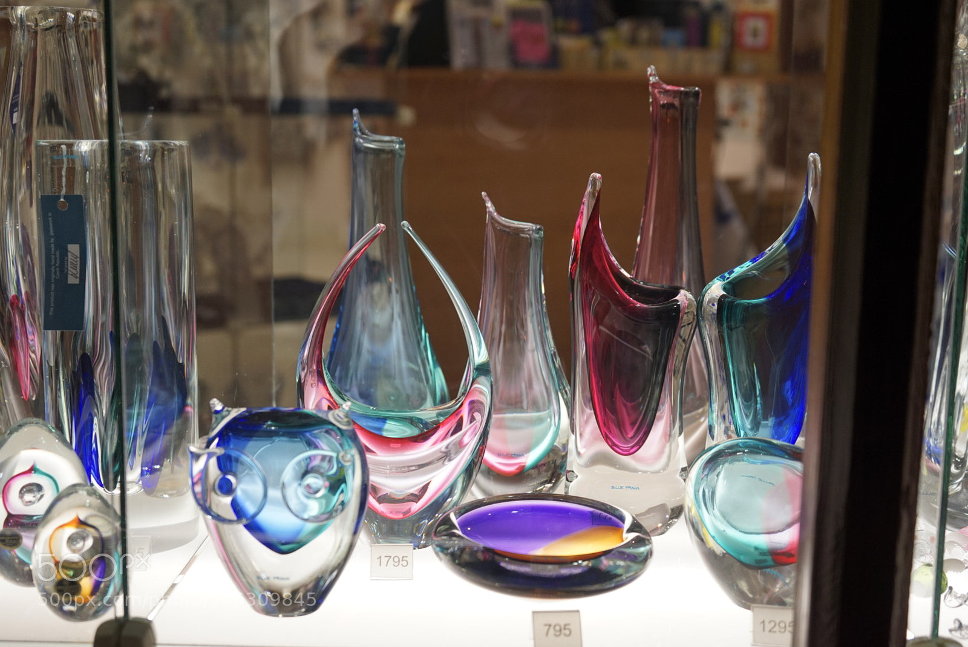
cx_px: 484
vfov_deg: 29.9
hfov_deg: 43.6
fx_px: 1211
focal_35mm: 45
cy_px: 324
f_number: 4.5
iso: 400
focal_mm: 45
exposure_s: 1/60
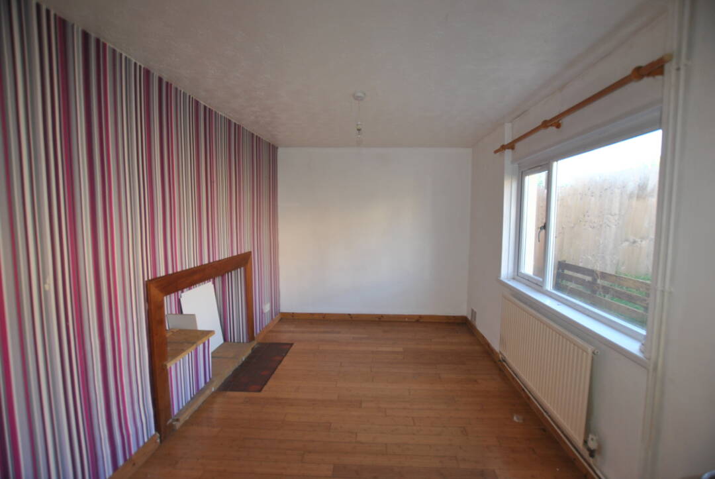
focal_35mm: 15
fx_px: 298
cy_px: 240
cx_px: 358
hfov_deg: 100.3
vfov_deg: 77.5
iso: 200
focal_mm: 10
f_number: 3.5
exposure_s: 1/80
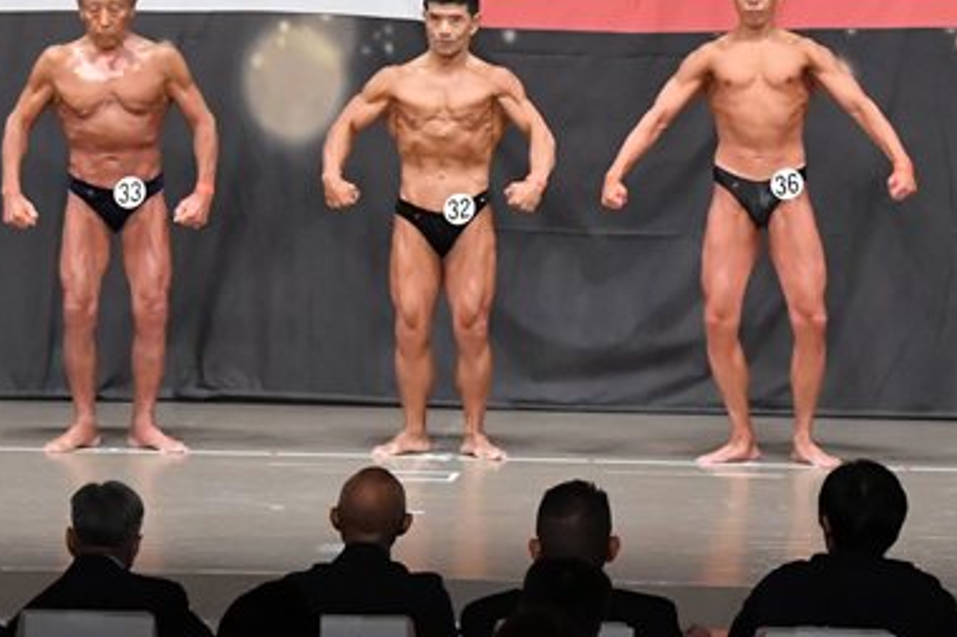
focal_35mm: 214
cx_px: 535
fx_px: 5686
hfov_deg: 9.6
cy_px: 199
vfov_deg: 6.4
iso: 6400
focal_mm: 70
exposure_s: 1/400
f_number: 5.6
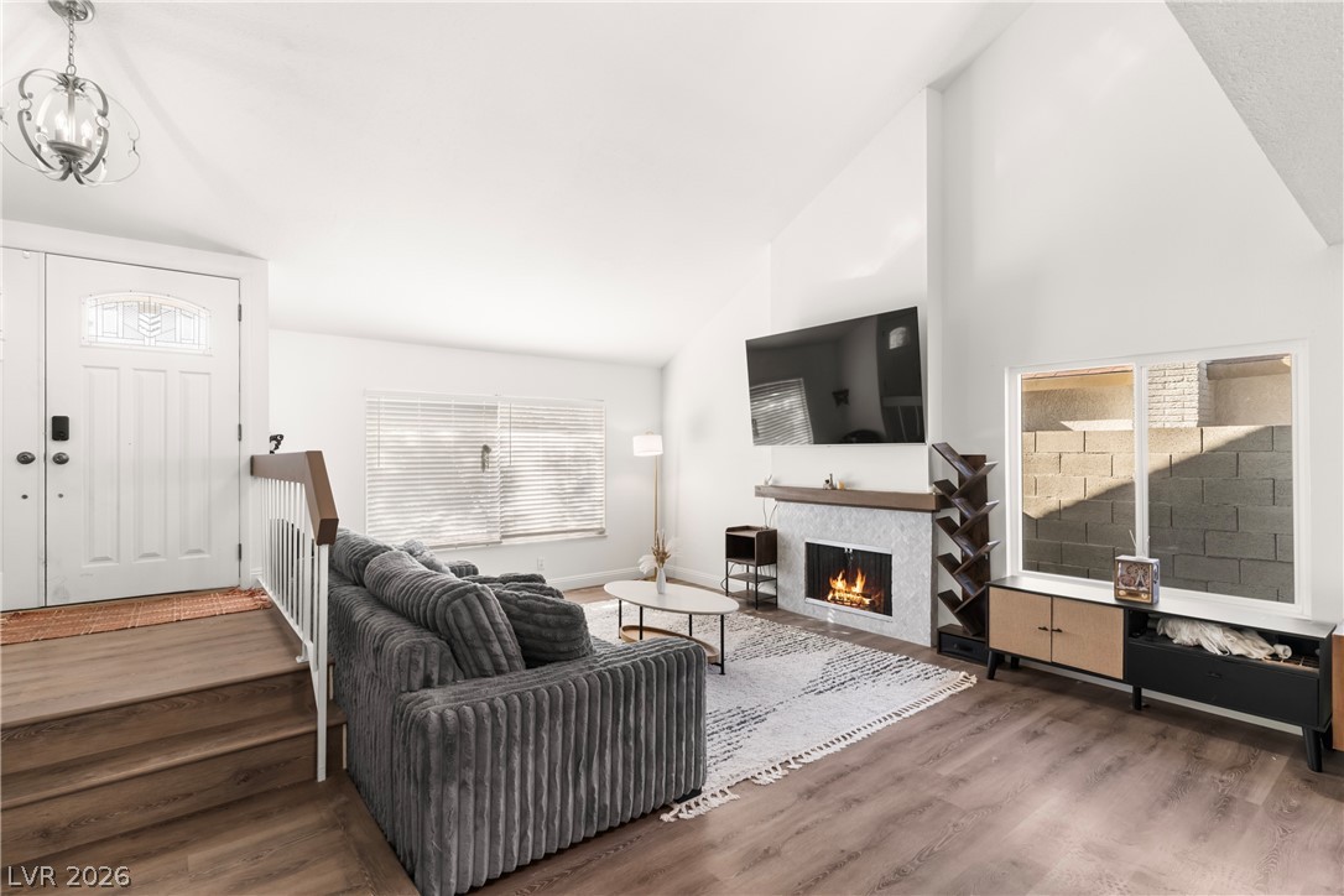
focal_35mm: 17
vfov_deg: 70.4
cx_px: 672
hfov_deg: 93.3
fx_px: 635
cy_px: 448
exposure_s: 1/25
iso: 400
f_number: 8
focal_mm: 17
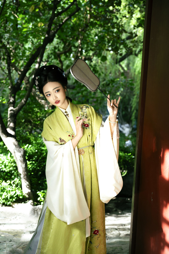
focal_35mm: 64
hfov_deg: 21.3
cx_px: 84
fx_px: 450
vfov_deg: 31.4
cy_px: 127
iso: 640
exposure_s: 1/200
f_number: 4
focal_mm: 64
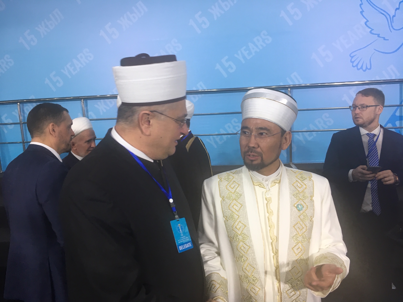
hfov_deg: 61.7
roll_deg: +2.3
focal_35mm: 29
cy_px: 151
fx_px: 338
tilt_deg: -6.1
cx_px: 202
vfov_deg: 48.2
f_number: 2.2
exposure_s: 1/33
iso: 80
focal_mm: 4.15
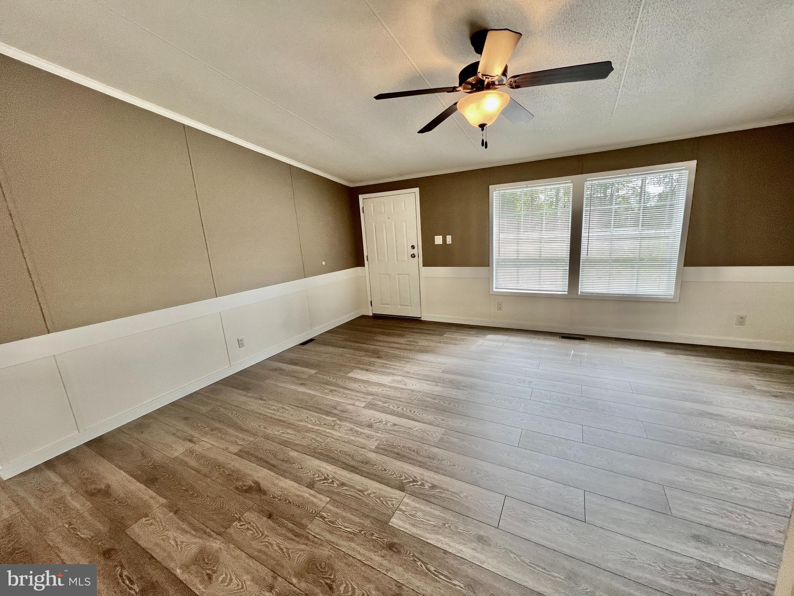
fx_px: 298
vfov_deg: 89.9
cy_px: 298
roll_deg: +3.5
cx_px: 397
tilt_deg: -11.4
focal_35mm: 13
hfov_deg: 106.2
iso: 125
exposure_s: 1/120
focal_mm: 1.57
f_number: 1.8
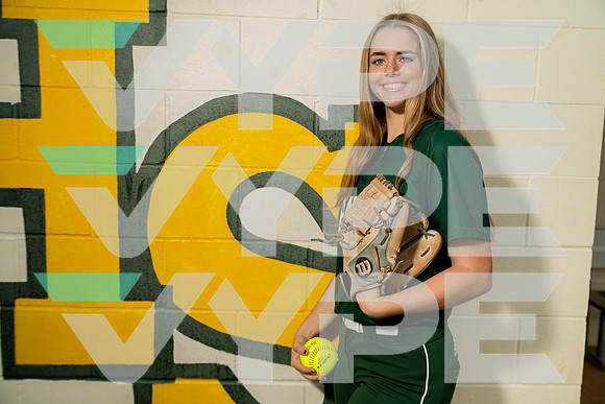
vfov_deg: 36.9
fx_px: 605
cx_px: 302
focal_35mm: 36
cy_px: 202
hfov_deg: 53.1
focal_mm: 36
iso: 250
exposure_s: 1/250
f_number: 4.5
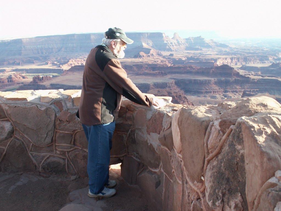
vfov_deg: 40.7
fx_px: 284
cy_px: 106
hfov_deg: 52.6
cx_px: 140
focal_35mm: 35
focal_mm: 5.86
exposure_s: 1/60
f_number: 3.5
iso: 50
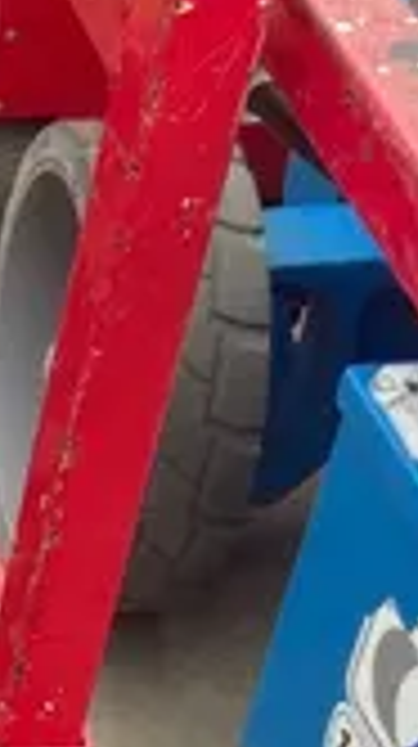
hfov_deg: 8.9
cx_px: -530
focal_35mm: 125
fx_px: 2471
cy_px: 839
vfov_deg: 16.6
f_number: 1.8
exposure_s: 1/122
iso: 50
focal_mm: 4.25
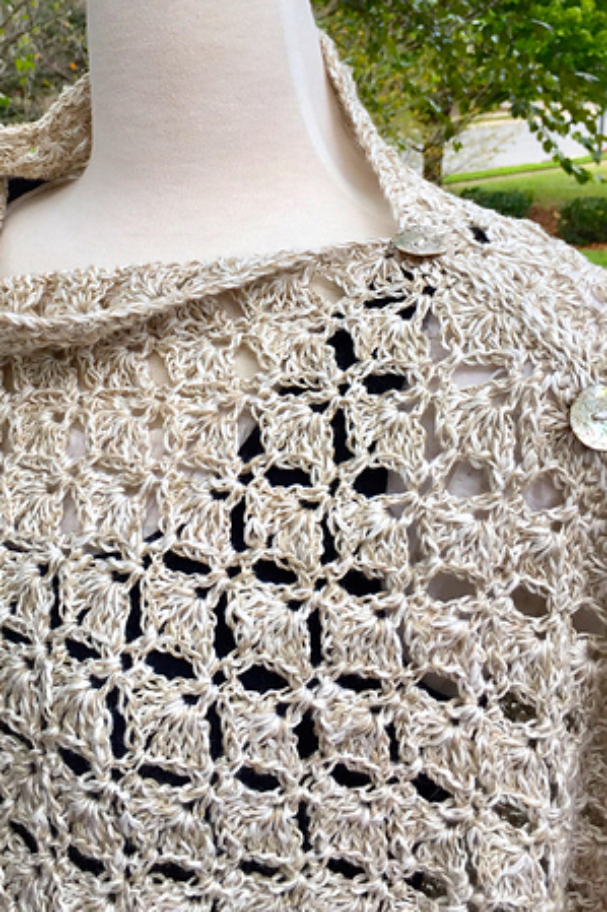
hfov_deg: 31.0
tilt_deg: -12.8
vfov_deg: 44.5
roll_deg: -1.2
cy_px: 276
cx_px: 221
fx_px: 1088
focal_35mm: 43
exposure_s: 1/237
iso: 32
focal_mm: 4.15
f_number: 2.2
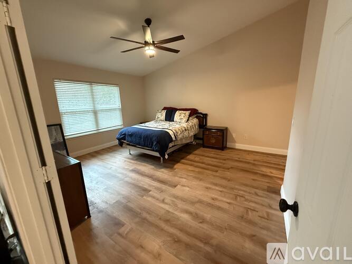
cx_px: 176
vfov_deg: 85.7
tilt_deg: -12.3
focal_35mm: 14
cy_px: 132
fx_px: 142
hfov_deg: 102.1
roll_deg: +1.3
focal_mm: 2.22
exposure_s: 1/60
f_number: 2.2
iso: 800
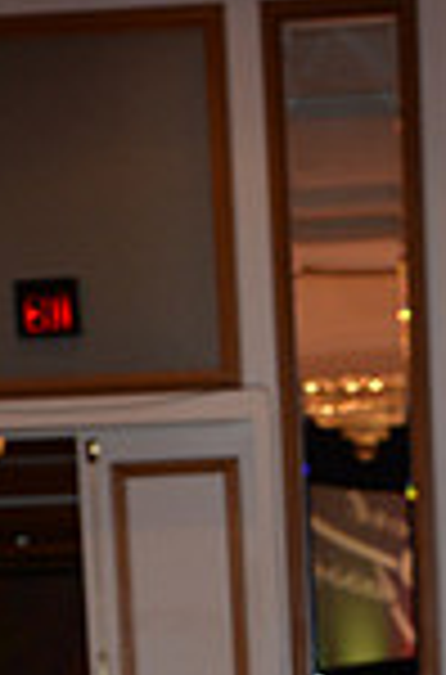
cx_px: 385
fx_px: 4210
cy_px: 1296
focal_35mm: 225
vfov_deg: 8.7
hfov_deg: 6.1
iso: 1250
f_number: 5
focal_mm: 58
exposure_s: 1/200
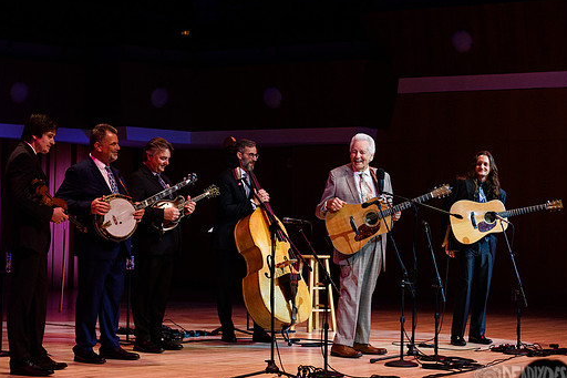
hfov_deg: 22.6
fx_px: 1417
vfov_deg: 15.2
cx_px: 287
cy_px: 165
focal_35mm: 90
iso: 2500
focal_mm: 70
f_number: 5
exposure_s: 1/640
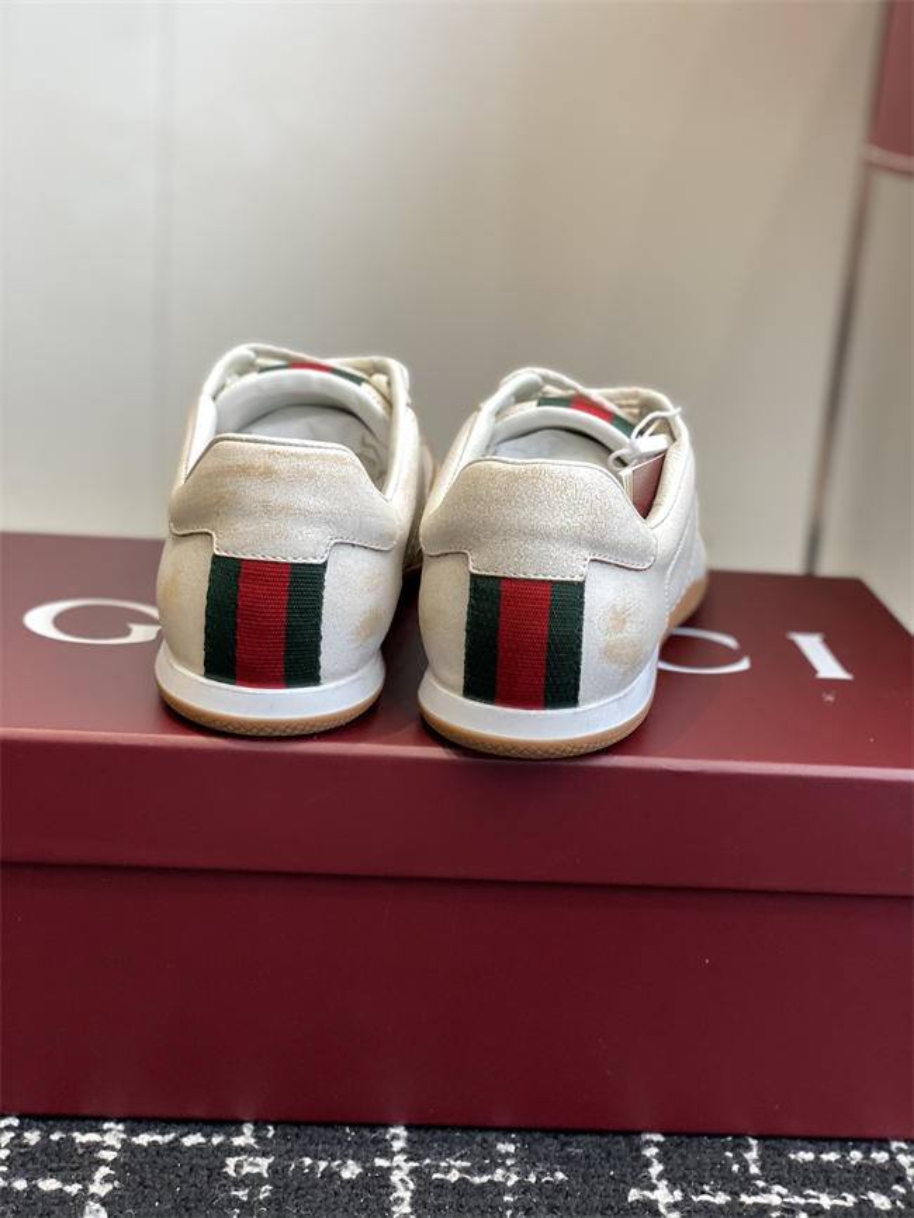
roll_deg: -4.7
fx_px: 1830
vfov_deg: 36.8
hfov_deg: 28.0
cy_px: 609
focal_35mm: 52
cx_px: 457
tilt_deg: -17.2
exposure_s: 1/122
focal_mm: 6
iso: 100
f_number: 2
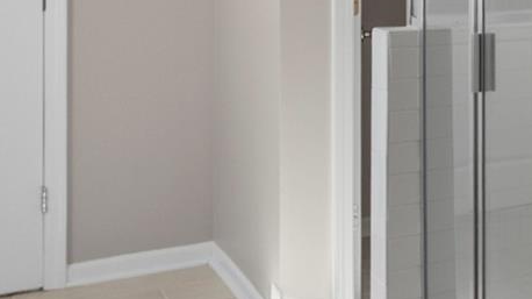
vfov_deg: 15.5
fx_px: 1057
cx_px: 1012
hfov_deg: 19.3
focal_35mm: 75
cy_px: -54
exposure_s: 1/25
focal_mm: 16
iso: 250
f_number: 8
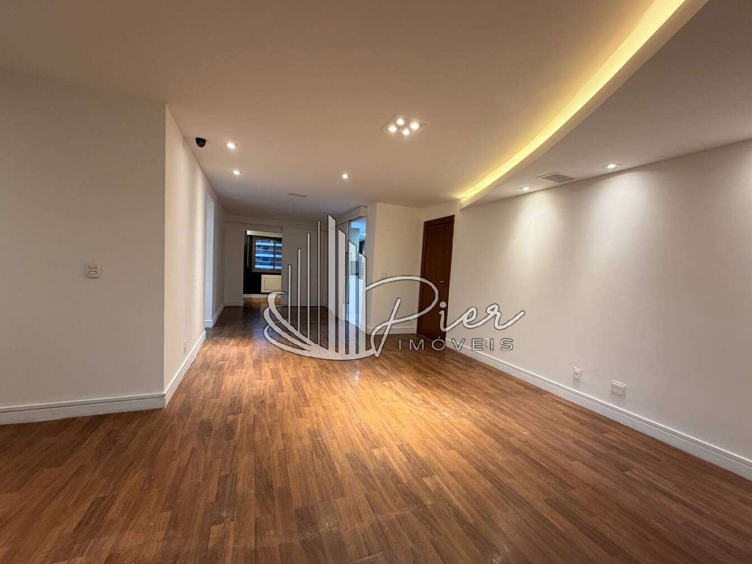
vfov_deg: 81.7
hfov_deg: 98.1
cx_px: 394
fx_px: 326
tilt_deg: -3.4
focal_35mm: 15
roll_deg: -3.5
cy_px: 289
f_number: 2.2
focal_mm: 2.22
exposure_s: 1/60
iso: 250
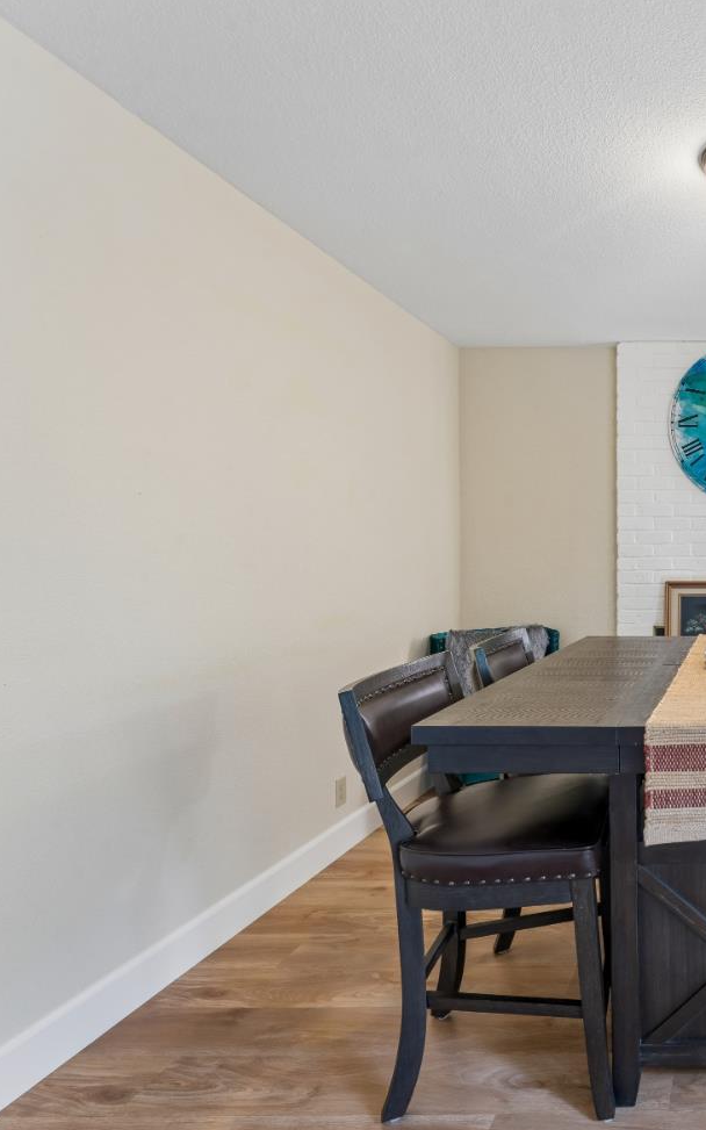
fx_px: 677
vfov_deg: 79.7
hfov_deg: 44.1
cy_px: 559
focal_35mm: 22
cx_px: 752
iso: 100
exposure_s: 1.6
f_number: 13
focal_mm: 14
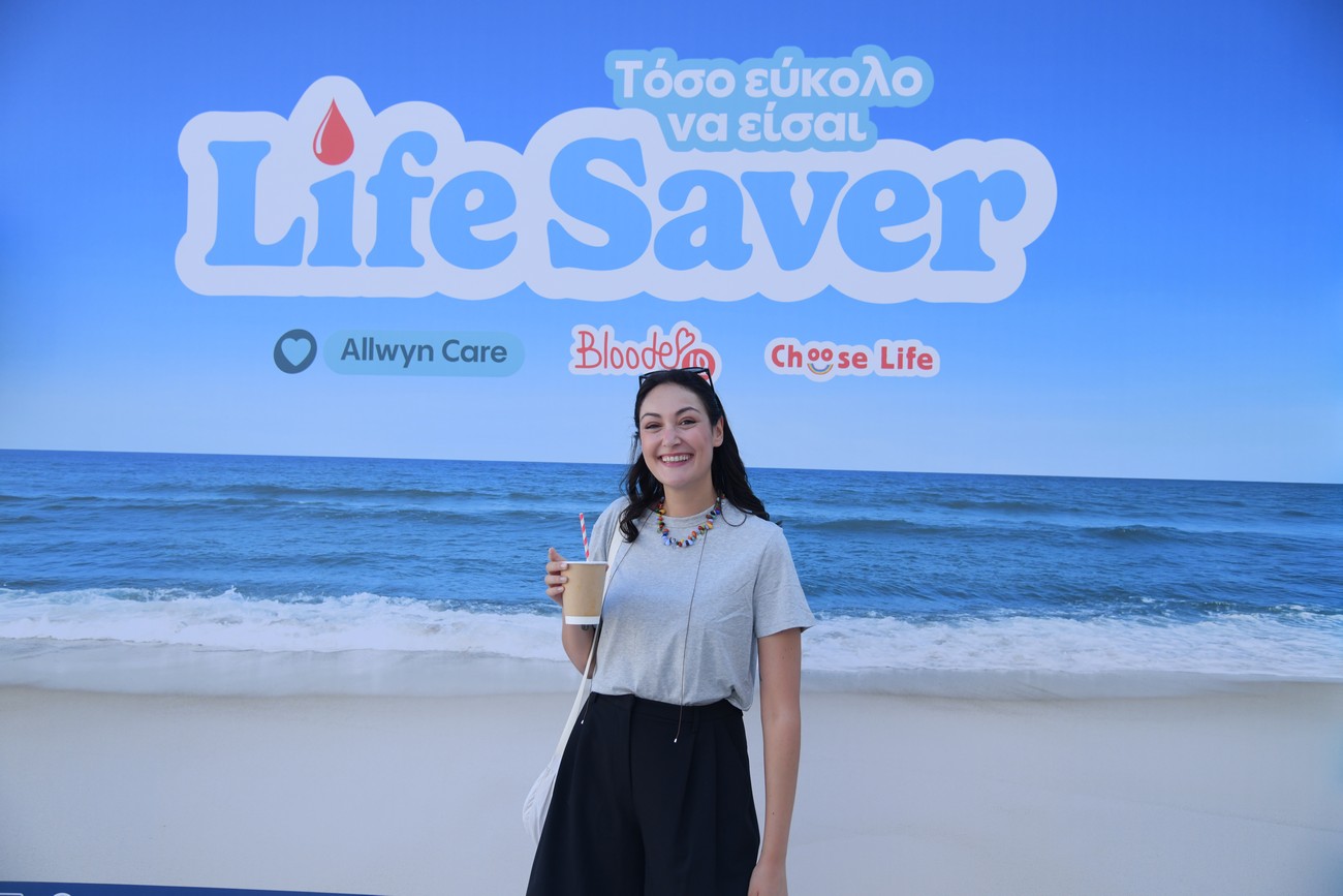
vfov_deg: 38.9
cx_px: 672
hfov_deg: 55.8
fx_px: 1268
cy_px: 448
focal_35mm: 34
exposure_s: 1/1600
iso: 640
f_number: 4
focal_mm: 34
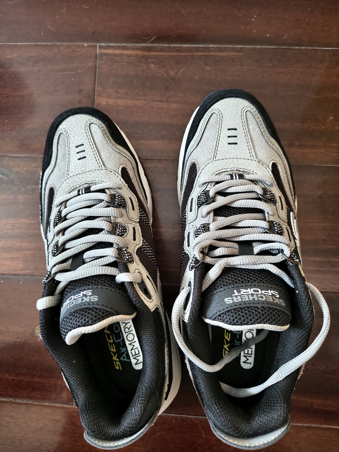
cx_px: 170
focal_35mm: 23
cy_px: 226
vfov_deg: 73.9
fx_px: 300
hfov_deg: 58.9
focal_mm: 5.56
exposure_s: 1/12.5
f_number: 1.88
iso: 4718
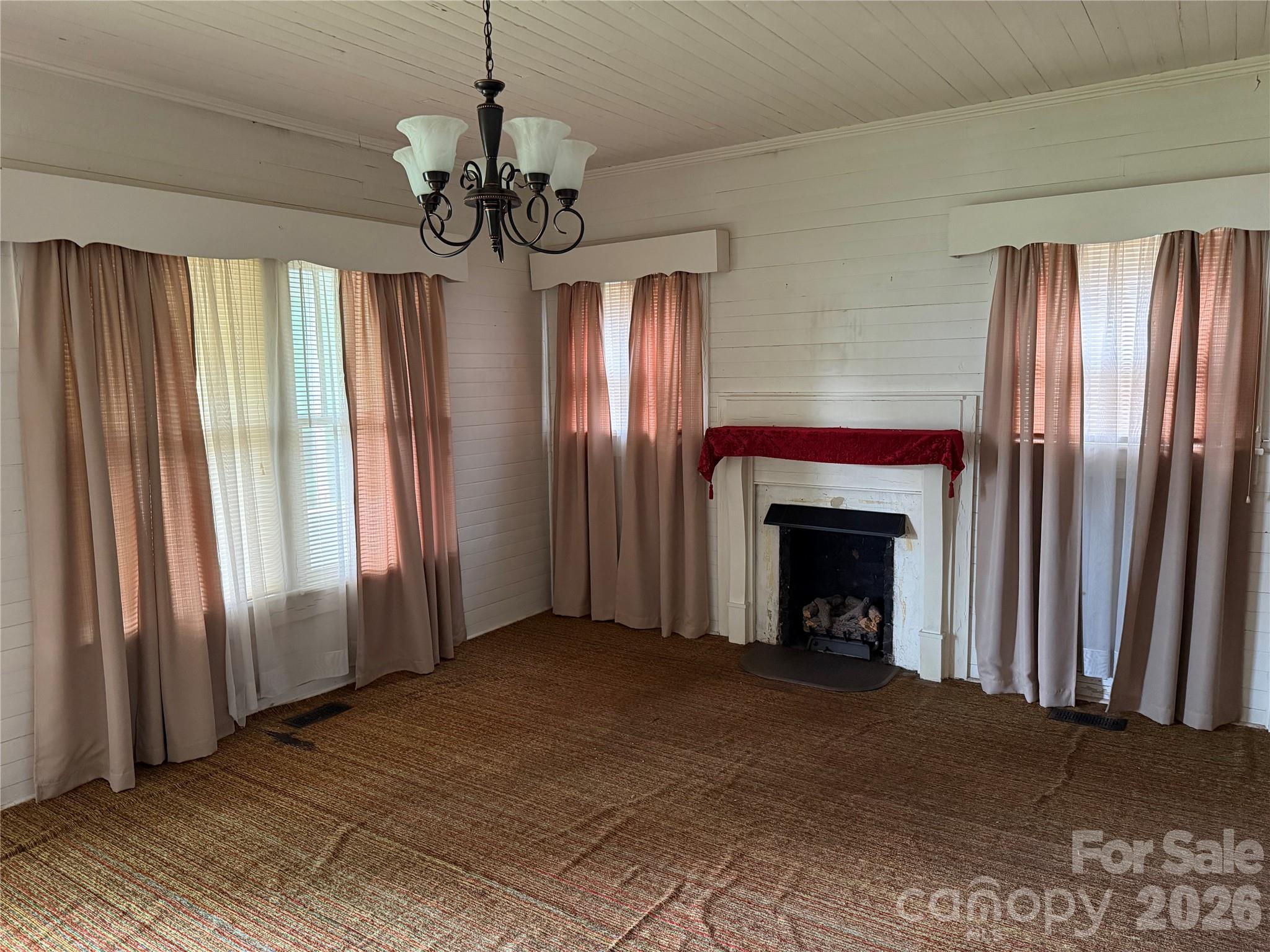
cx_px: 635
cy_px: 476
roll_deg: +1.1
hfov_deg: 71.6
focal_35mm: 24
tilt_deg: -6.5
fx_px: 881
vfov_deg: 56.8
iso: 800
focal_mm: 6.76
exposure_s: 1/43
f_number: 1.78
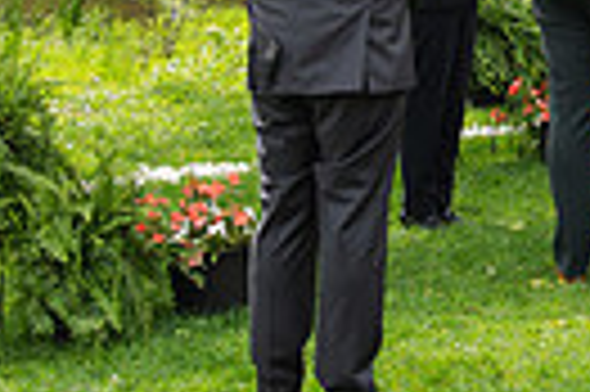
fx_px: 2472
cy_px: -92
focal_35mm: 151
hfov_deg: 13.5
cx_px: 522
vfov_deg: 8.9
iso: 100
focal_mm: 34
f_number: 4
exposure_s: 1/400
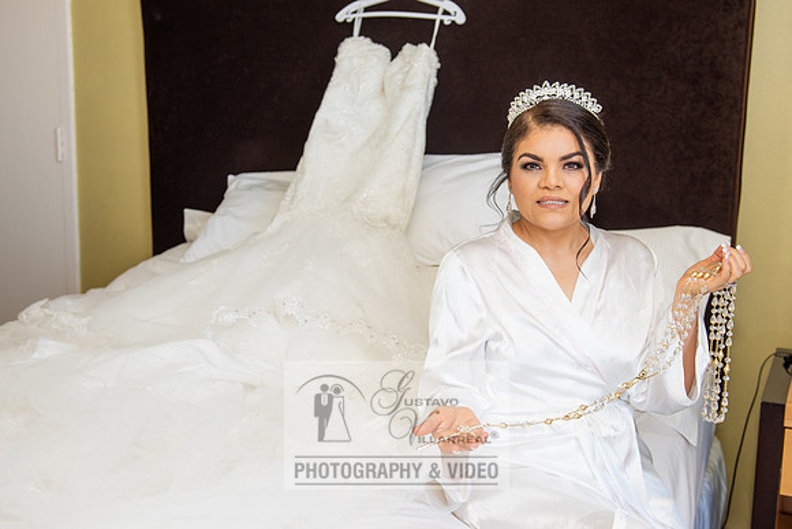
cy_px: 264
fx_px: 1010
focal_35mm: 46
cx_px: 396
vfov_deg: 29.3
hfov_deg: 42.8
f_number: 4
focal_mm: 38
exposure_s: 1/125
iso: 320
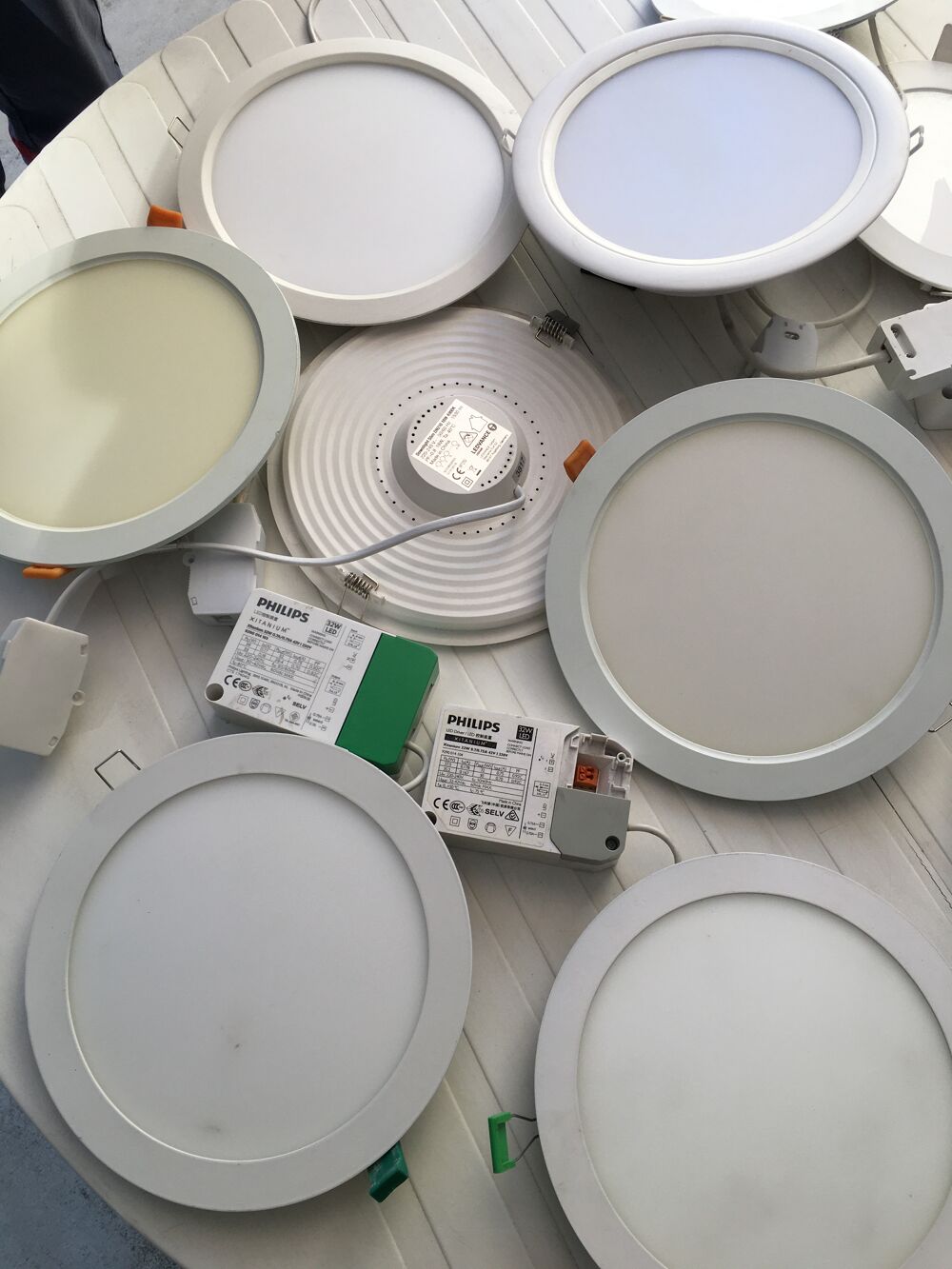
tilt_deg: -70.0
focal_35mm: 29
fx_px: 1063
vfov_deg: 61.7
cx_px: 476
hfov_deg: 48.2
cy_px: 634
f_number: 2.2
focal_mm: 4.15
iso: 25
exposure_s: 1/323
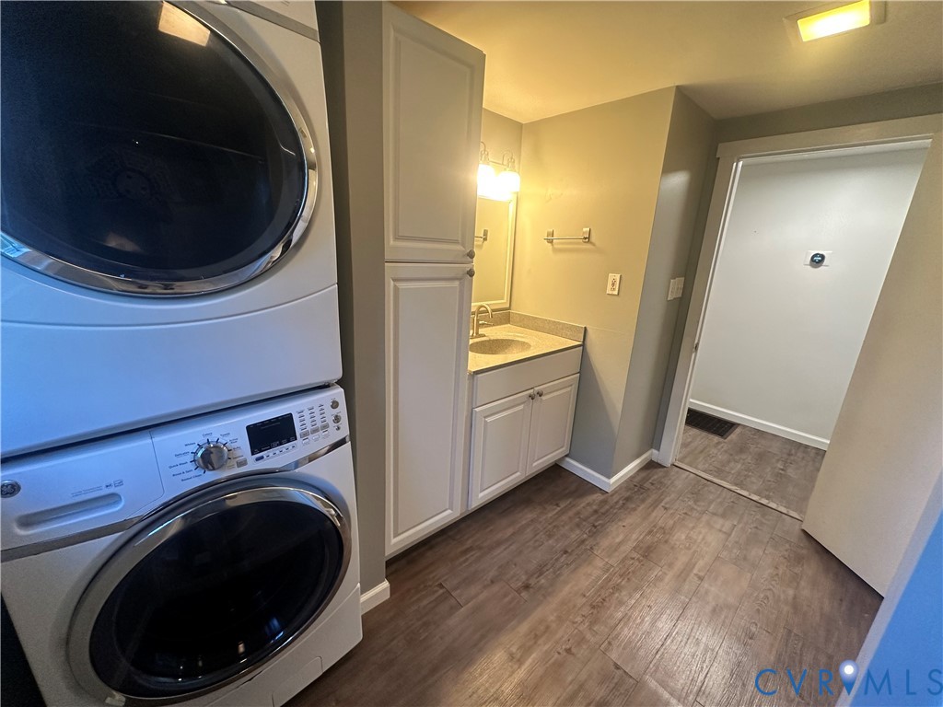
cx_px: 472
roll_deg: -3.8
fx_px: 381
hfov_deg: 102.1
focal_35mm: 14
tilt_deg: -14.4
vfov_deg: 85.7
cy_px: 354
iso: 200
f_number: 2.2
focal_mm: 2.22
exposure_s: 1/60
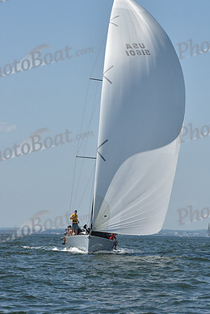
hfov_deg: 9.2
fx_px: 1301
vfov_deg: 13.7
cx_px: 135
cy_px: 92
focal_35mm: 149
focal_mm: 100
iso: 250
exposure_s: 1/1250
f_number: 9
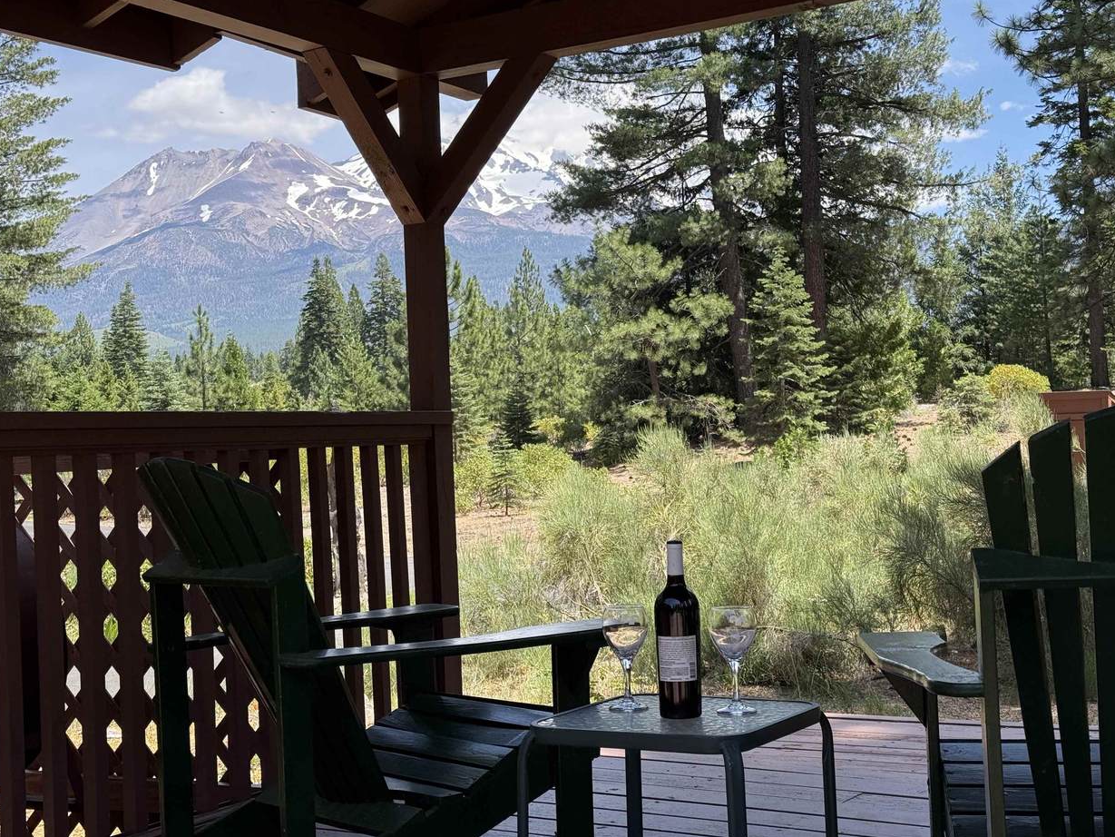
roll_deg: +3.1
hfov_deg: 38.2
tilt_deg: +0.8
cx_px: 574
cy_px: 434
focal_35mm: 50
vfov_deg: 29.1
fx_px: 1611
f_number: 1.78
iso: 64
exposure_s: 1/1353
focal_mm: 6.76
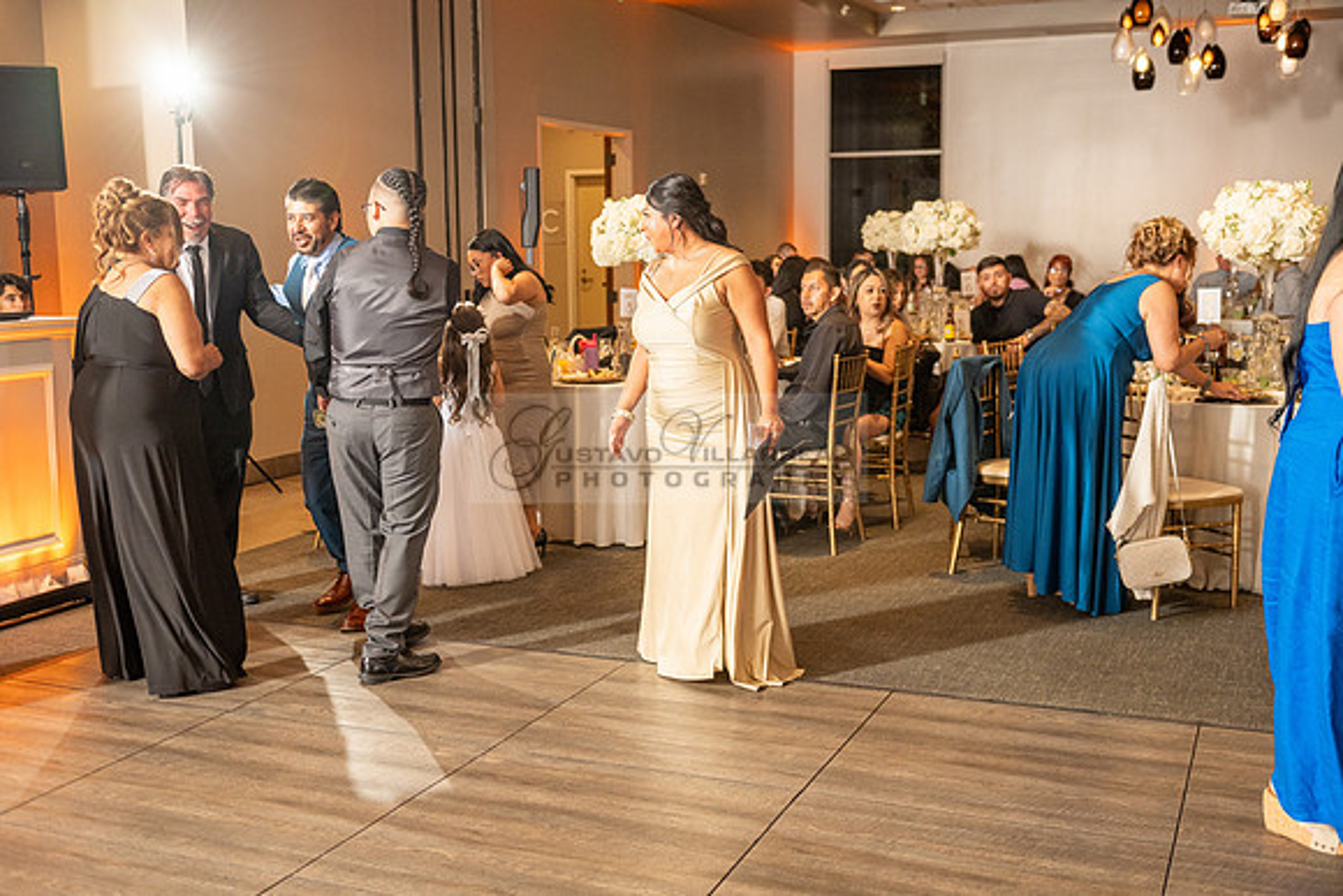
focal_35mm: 38
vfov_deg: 35.1
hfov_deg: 50.7
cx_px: 672
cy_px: 448
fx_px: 1418
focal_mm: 38
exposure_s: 1/160
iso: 800
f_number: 3.5
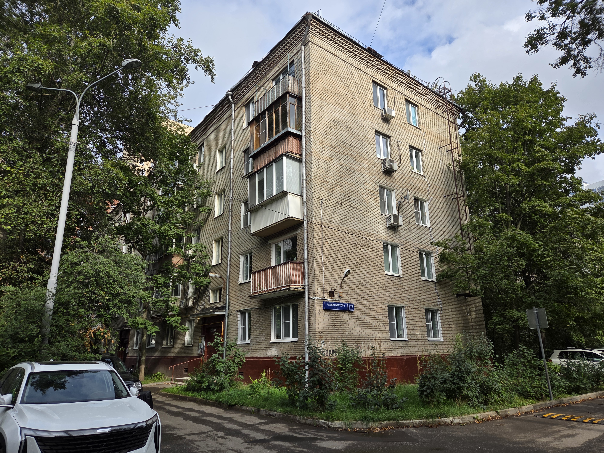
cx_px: 302
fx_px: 401
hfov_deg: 73.9
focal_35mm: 23
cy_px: 226
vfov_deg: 58.9
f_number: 1.8
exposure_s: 1/2371
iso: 80
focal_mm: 5.4
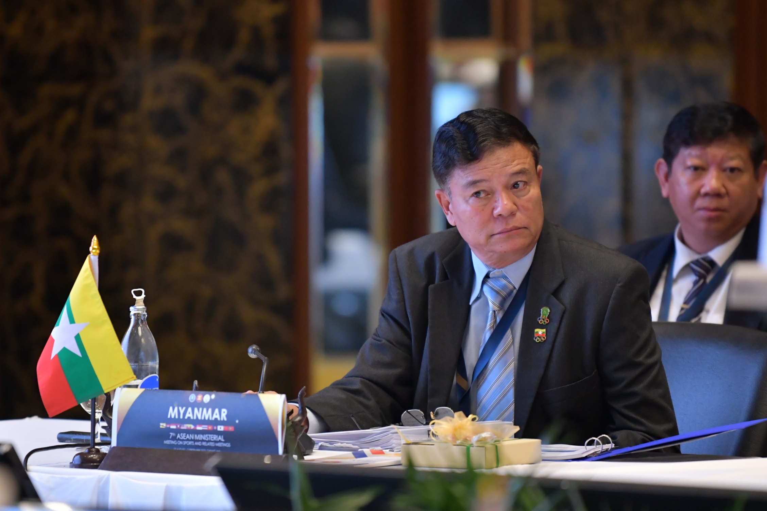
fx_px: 6389
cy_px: 256
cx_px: 384
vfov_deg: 4.6
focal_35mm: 300
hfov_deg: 6.9
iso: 2000
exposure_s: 1/160
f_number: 2.8
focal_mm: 200
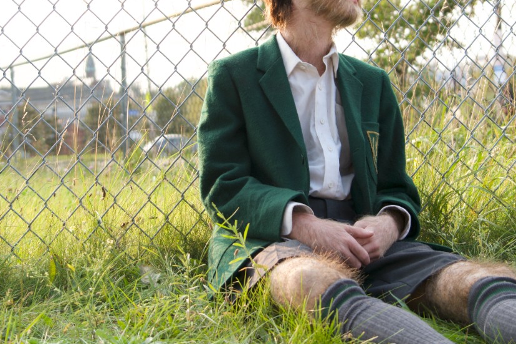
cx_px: 225
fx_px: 1433
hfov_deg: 20.4
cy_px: 97
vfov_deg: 13.7
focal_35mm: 100
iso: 125
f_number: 4.5
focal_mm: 46
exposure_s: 1/80
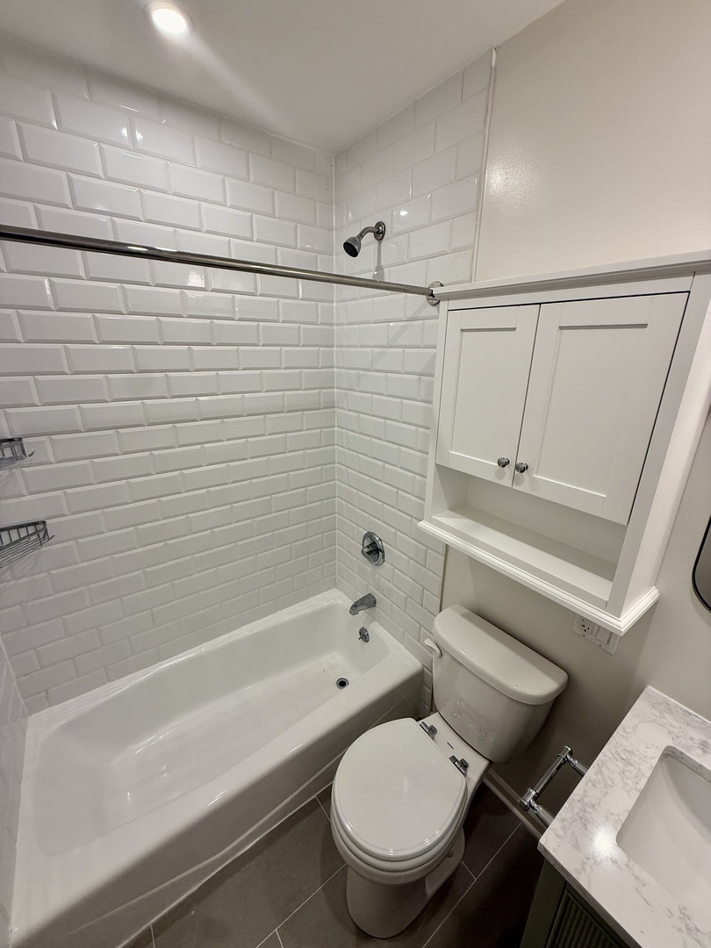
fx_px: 383
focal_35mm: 14
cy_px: 474
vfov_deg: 102.1
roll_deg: -1.2
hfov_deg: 85.7
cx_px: 356
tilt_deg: -18.2
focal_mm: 2.22
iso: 125
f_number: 2.2
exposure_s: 1/120
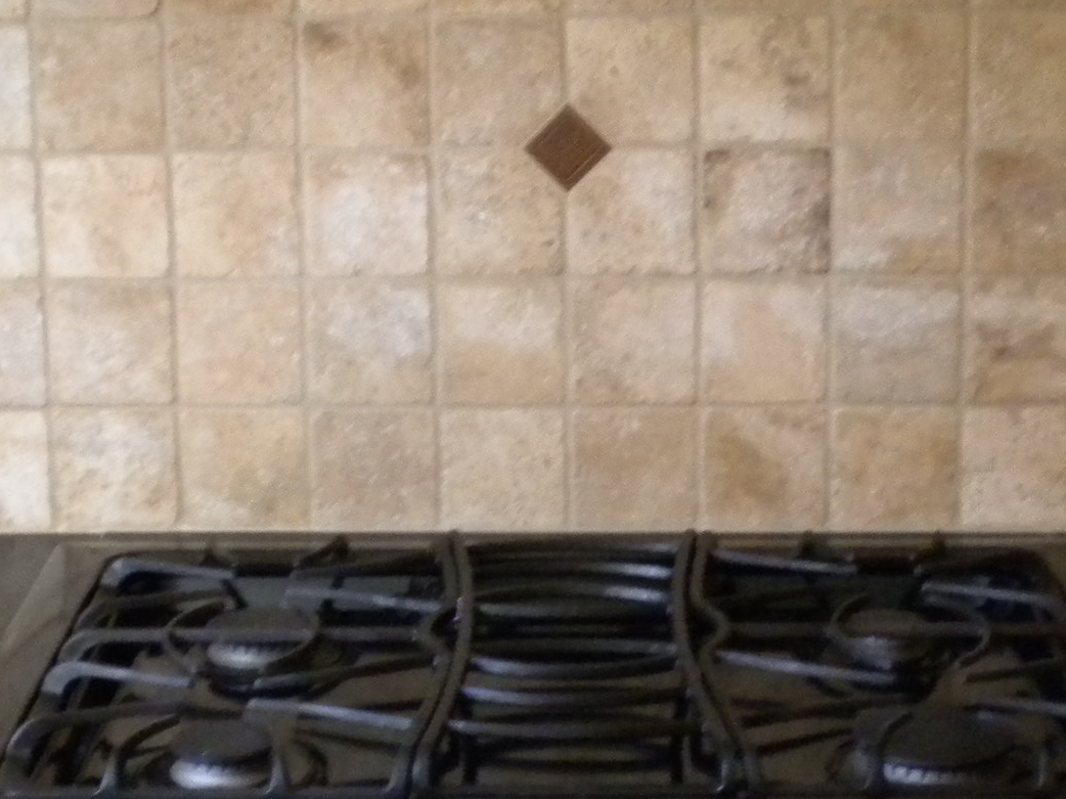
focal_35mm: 84
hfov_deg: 23.2
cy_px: 375
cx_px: 405
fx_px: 2586
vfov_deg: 17.6
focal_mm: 6.3
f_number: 3.1
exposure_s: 1/33
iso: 400
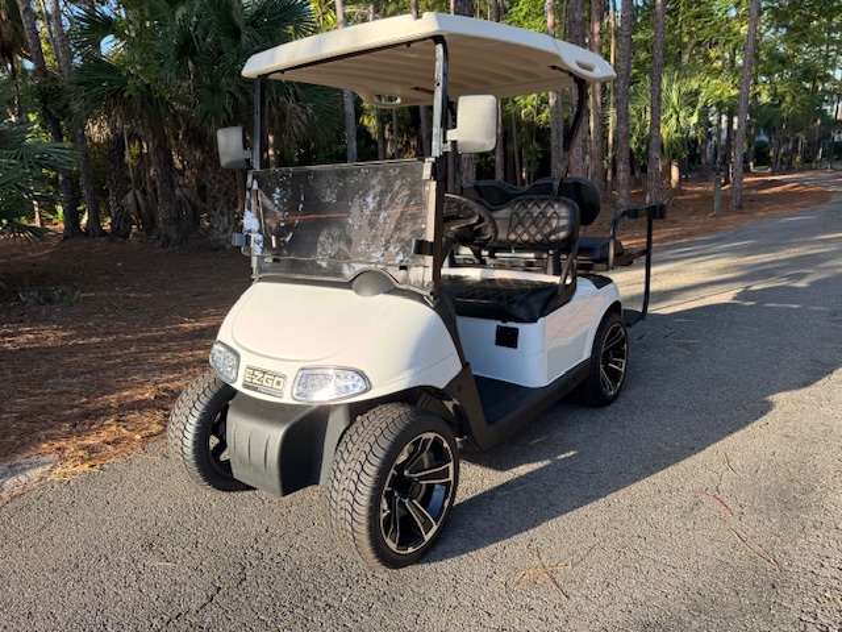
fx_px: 584
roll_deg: +2.4
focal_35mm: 24
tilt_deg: -16.2
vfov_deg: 56.8
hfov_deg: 71.6
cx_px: 421
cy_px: 316
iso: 80
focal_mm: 6.76
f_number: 1.78
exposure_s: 1/510
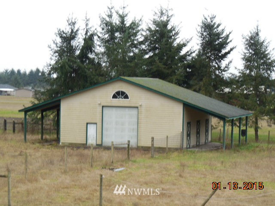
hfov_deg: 20.9
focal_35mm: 94
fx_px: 747
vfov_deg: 15.7
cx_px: 138
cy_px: 103
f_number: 4.7
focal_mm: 16.8
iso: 125
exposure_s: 1/60
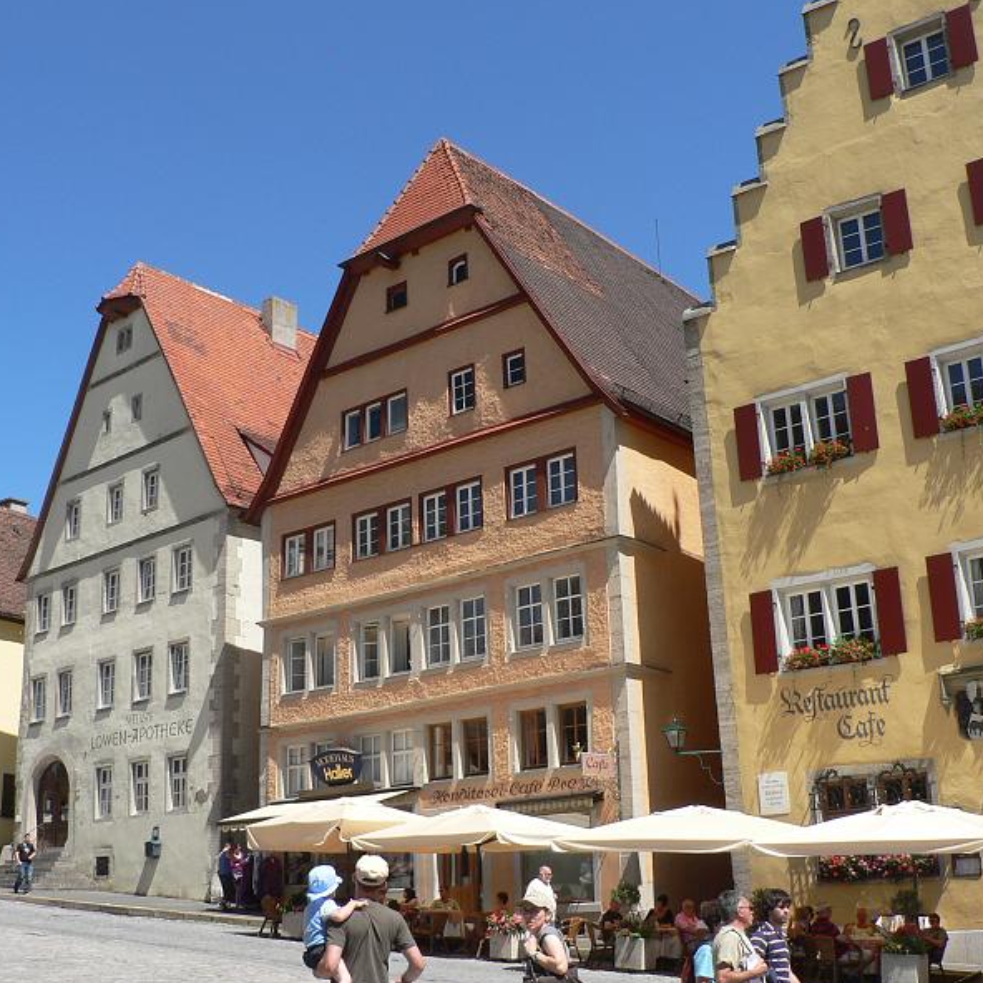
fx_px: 1381
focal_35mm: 43
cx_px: 460
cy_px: 492
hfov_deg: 39.2
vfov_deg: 39.2
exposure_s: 1/400
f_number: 5
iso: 80
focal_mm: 6
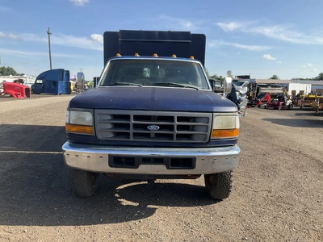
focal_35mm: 29
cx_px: 162
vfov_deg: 48.2
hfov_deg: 61.7
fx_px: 271
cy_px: 121
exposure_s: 1/1076
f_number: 1.8
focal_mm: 3
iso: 25
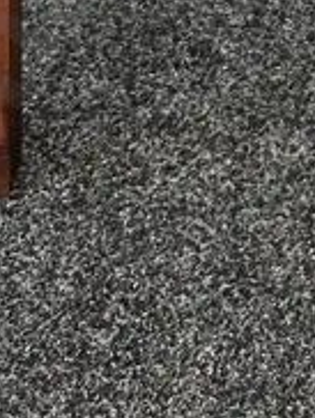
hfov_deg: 10.8
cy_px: -462
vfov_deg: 12.5
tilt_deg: -31.5
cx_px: 393
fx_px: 1634
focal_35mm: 135
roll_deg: -1.1
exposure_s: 1/50
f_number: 1.78
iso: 200
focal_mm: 6.86
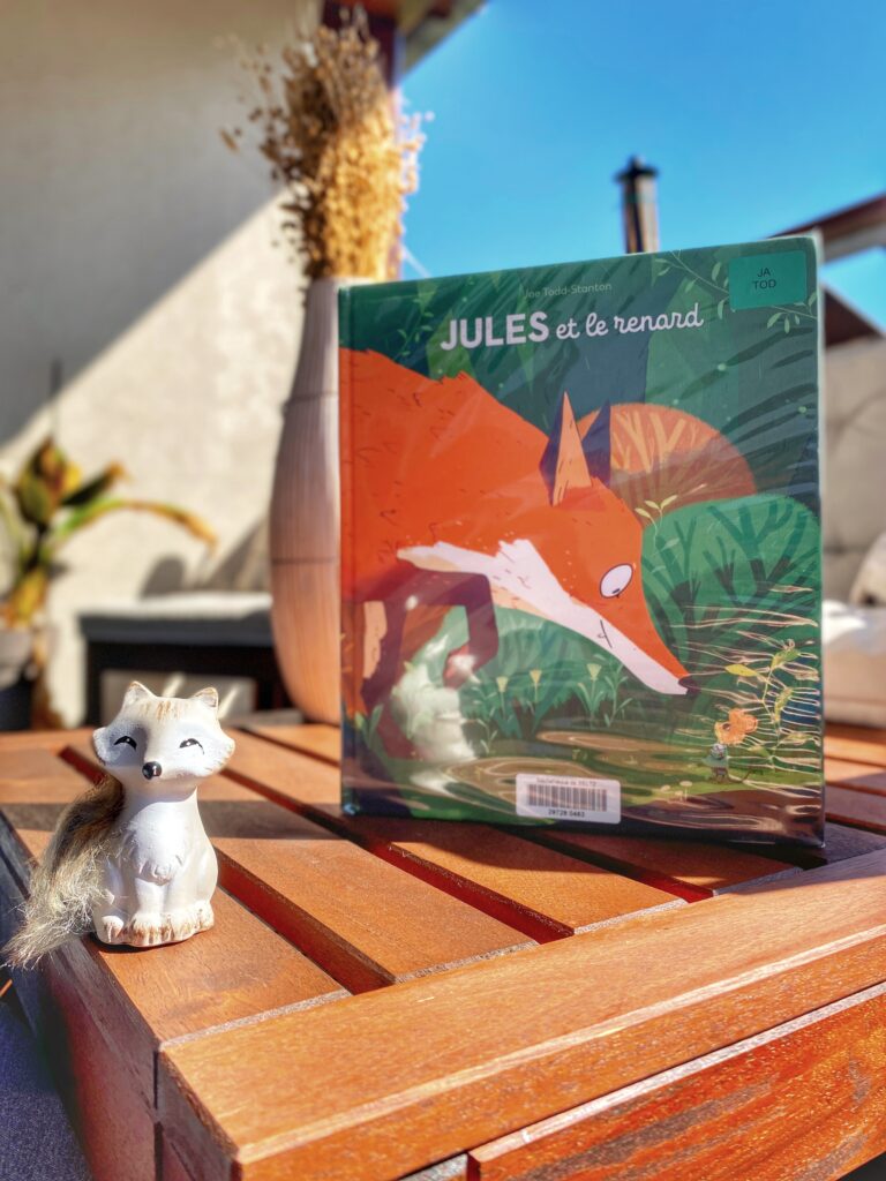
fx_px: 887
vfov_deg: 67.3
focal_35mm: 26
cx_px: 443
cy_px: 590
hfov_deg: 53.1
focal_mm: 4.25
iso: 32
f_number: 1.8
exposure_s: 1/919
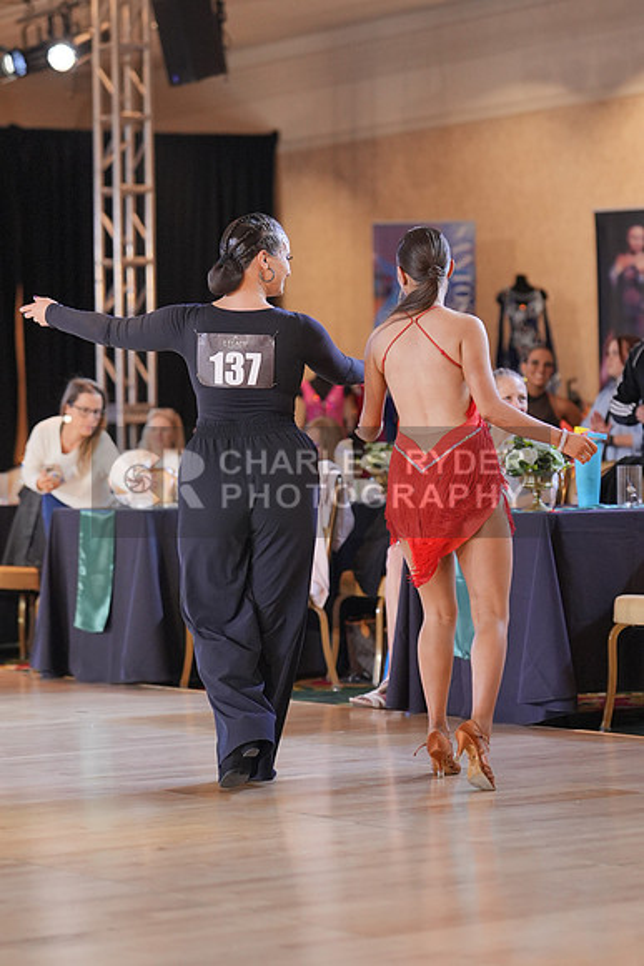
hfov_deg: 13.4
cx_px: 322
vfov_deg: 20.0
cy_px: 483
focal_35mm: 102
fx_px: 2735
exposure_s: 1/500
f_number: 2
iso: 1600
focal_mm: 68
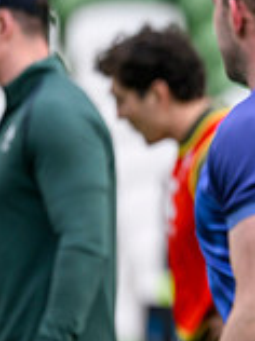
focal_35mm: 2238
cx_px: 687
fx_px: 22041
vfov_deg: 0.9
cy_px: 228
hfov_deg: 0.7
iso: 400
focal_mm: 560
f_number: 4
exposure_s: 1/1000
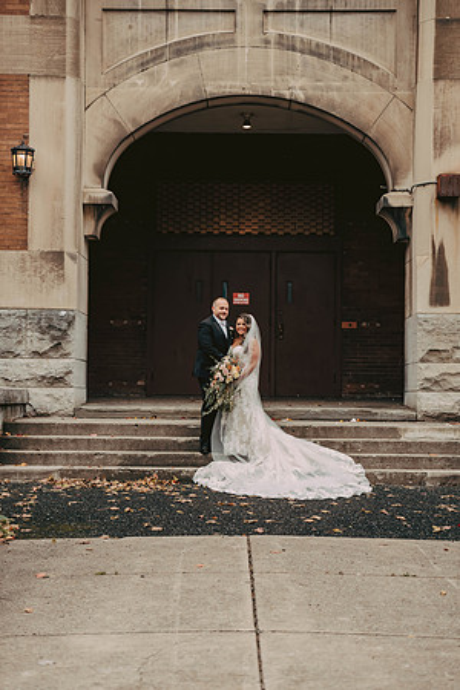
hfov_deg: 19.5
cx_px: 230
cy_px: 345
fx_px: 1342
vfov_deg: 28.8
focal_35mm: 70
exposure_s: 1/800
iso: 800
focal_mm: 70
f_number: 3.2
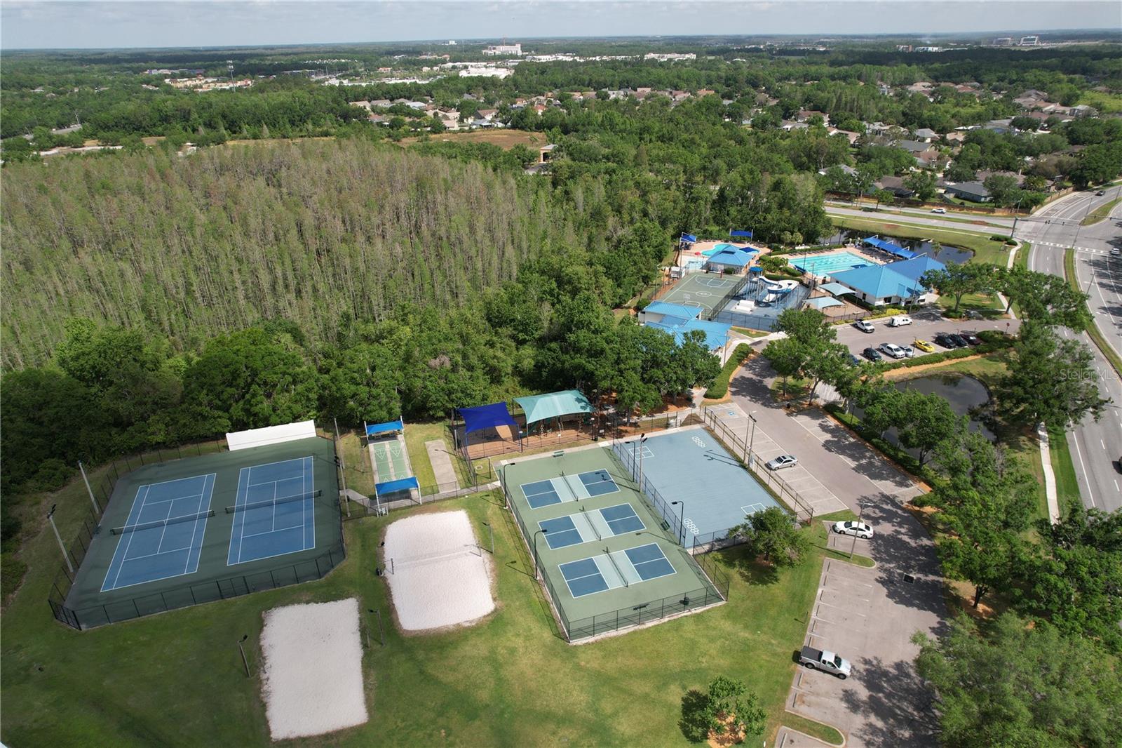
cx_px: 561
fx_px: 685
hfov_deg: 78.6
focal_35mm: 22
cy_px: 374
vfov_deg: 57.2
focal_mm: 8.38
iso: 100
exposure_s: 1/500
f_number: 2.8
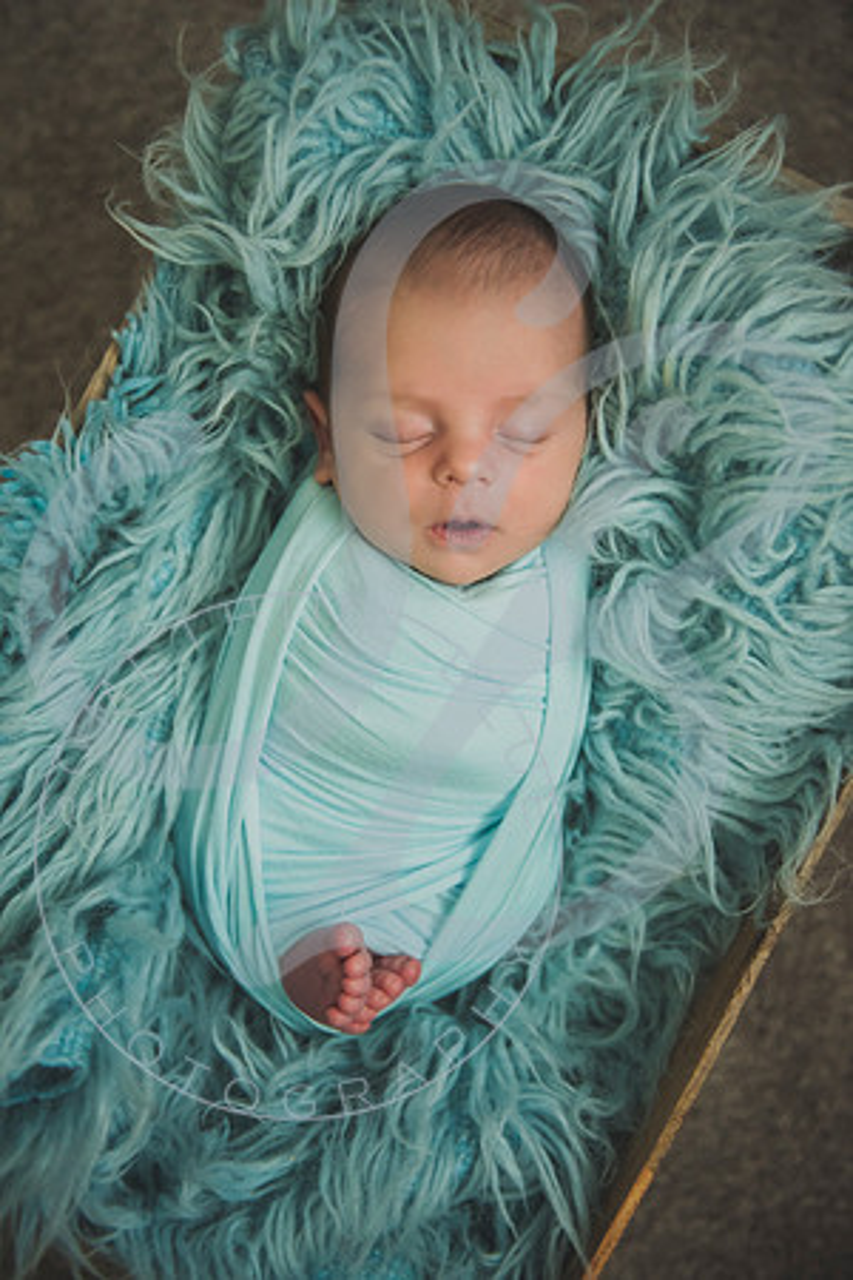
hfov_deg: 29.9
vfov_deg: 43.6
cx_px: 426
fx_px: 1599
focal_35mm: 45
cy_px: 640
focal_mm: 45
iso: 1600
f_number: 2.8
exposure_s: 1/125
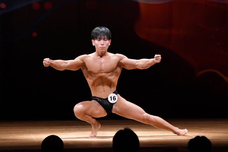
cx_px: 114
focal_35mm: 300
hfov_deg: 6.9
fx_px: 1899
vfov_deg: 4.6
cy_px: 76
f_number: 5.6
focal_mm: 200
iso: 4000
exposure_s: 1/400
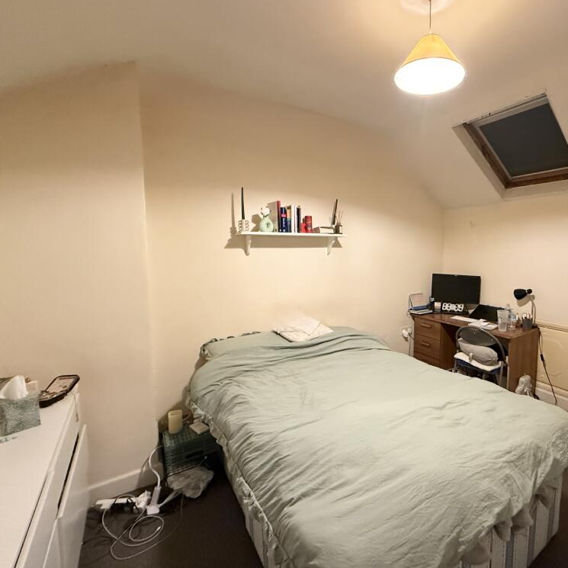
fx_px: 316
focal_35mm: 17
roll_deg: +0.6
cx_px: 372
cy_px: 276
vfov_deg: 83.9
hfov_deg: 81.5
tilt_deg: -4.2
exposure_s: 1/50
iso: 640
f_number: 2.2
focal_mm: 2.22
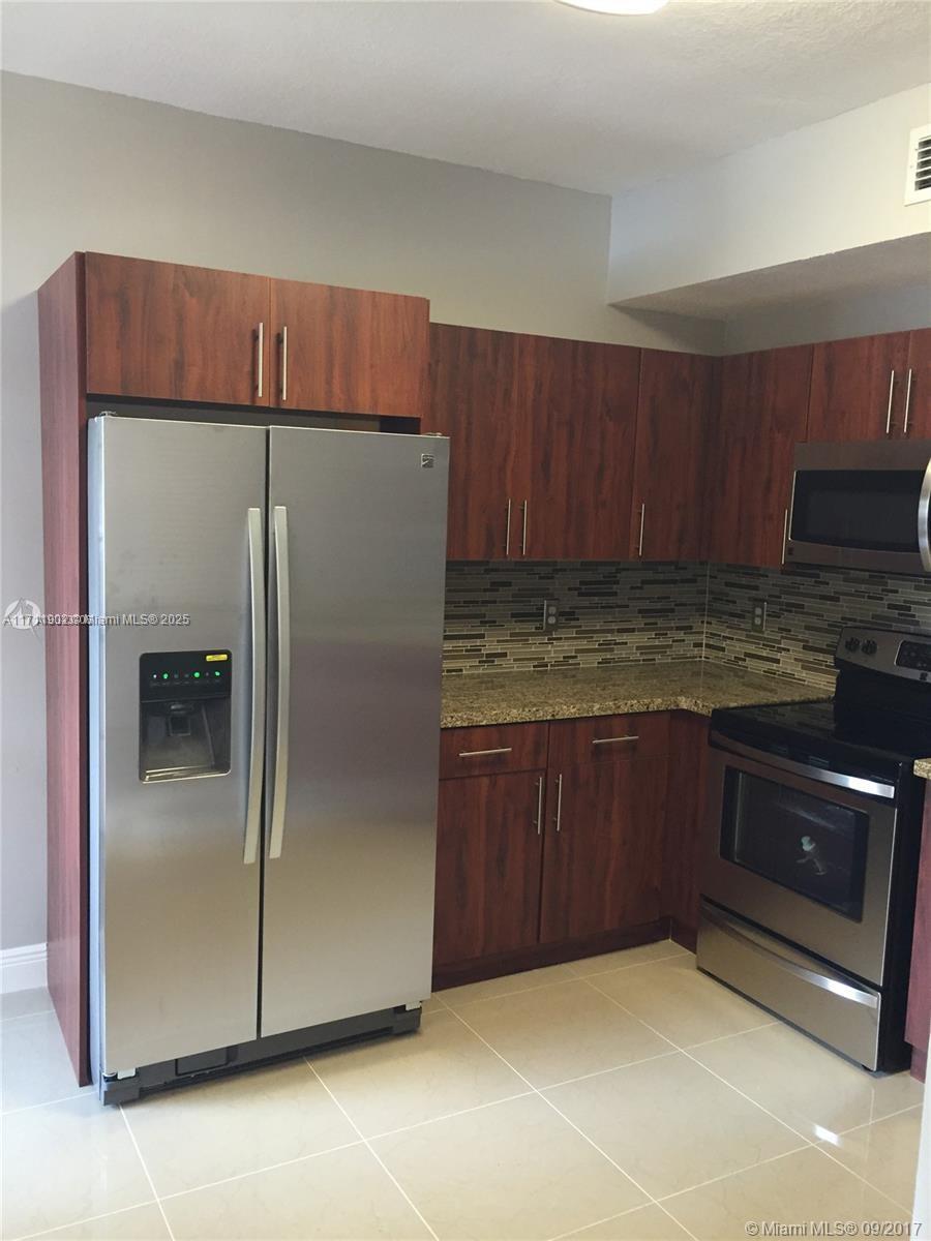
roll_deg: -2.3
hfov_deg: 48.2
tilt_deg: -6.4
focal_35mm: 29
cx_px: 466
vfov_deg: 61.7
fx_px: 1040
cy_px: 620
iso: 125
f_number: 2.2
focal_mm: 4.15
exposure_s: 1/30
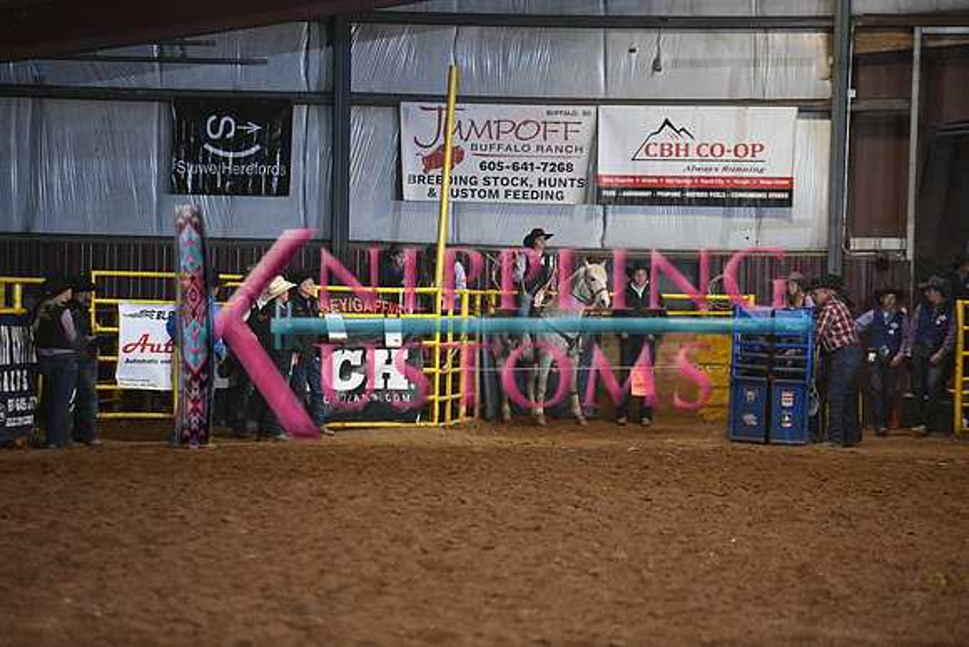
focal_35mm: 200
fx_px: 5384
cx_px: 484
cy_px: 324
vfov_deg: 6.9
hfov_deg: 10.3
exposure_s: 1/250
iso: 3200
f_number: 2.8
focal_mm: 200
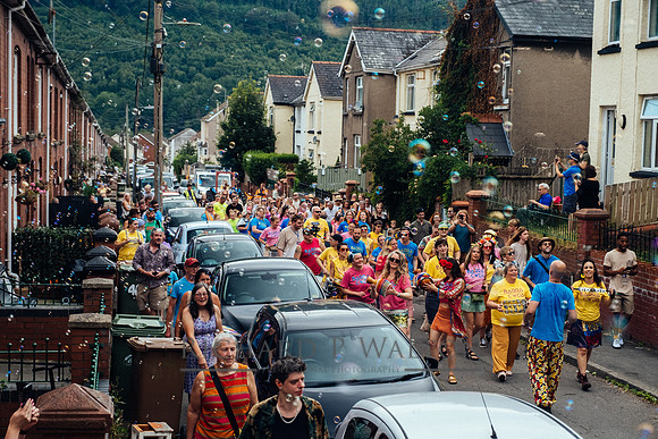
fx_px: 1097
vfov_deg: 22.6
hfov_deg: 33.4
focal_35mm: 60
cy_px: 220
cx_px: 329
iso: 800
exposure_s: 1/800
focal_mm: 40.1
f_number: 3.2
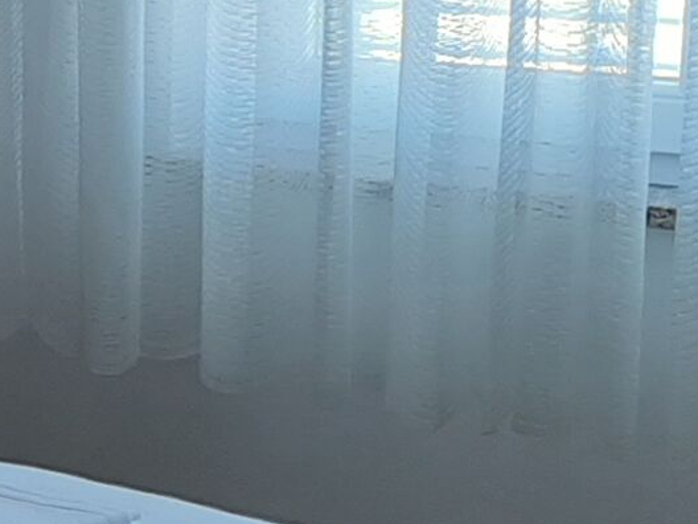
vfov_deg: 10.7
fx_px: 2783
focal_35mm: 138
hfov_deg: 12.1
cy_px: 300
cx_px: -862
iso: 50
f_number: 1.7
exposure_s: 1/50
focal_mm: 3.93
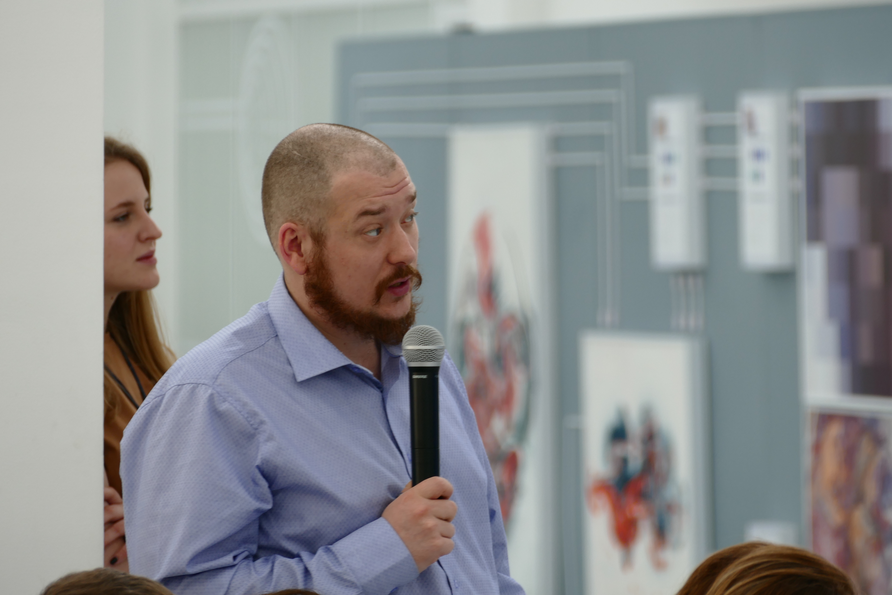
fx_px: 8176
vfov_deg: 4.2
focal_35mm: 330
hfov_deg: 6.2
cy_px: 298
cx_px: 446
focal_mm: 120.47
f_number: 4
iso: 160
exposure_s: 1/50
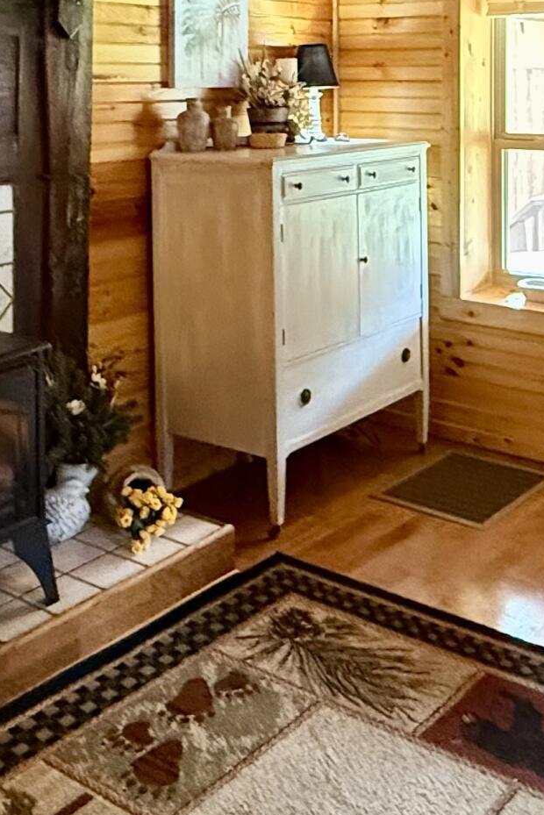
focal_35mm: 47
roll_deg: +0.2
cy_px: 96
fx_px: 1064
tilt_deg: -0.7
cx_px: 319
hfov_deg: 28.6
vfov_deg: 39.2
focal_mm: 2.22
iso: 1000
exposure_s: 1/60
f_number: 2.2
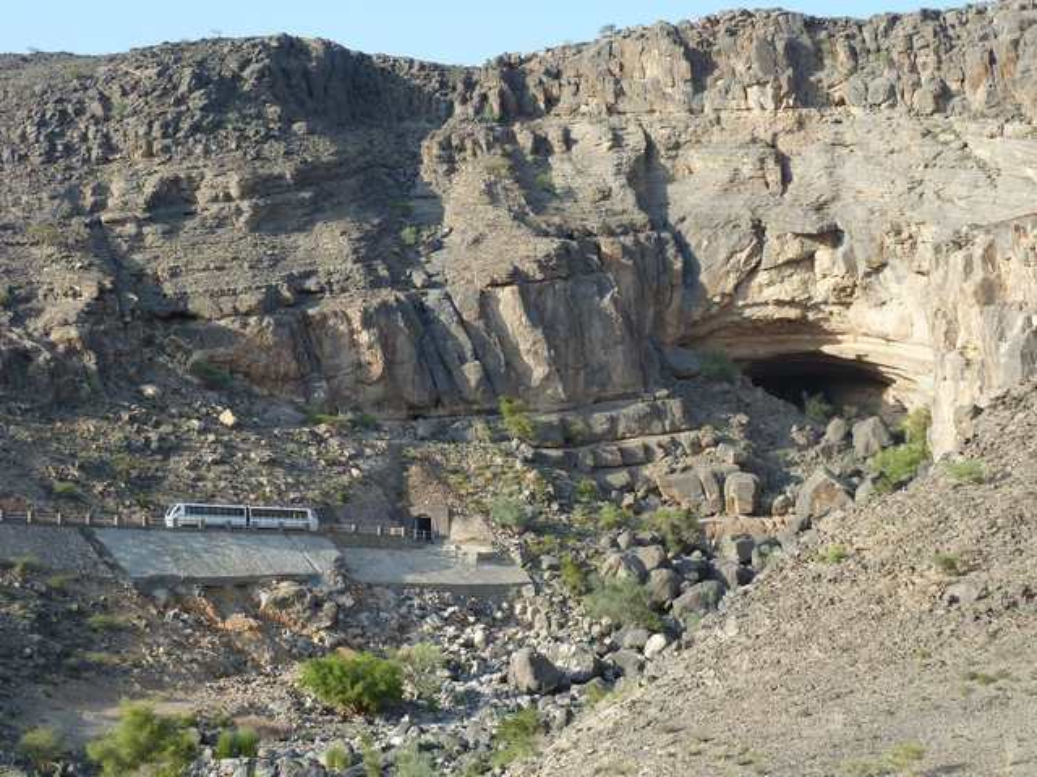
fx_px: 2007
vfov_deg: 21.9
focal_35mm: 67
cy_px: 388
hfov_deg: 29.0
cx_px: 518
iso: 80
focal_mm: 11
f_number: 4.1
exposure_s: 1/200
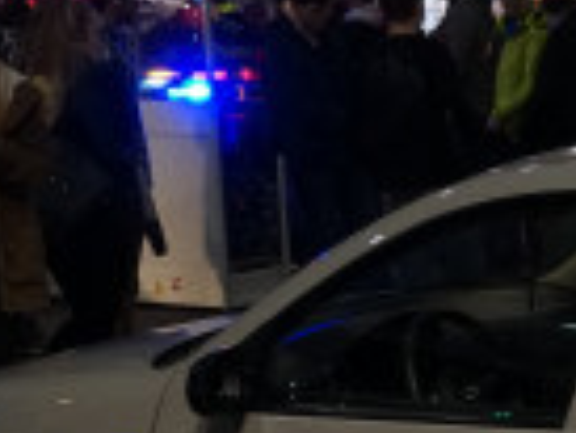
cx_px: 824
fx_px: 1749
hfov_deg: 17.2
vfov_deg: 13.8
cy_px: 473
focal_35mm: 105
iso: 1600
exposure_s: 1/125
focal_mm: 20
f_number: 4
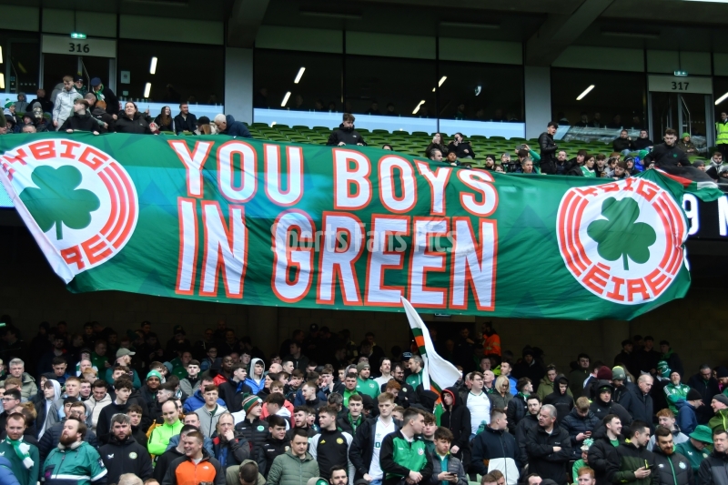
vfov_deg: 18.9
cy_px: 242
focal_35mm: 72
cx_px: 364
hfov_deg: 28.1
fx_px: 1456
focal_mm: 36
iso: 720
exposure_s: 1/640
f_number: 4.2
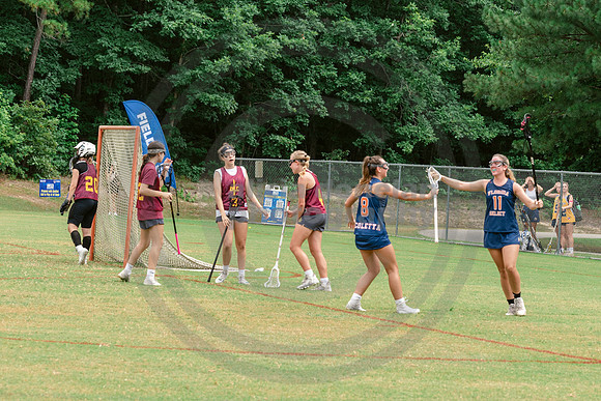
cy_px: 254
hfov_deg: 13.3
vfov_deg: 8.9
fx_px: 2561
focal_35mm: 153
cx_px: 437
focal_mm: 95
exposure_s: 1/500
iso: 250
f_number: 5.6
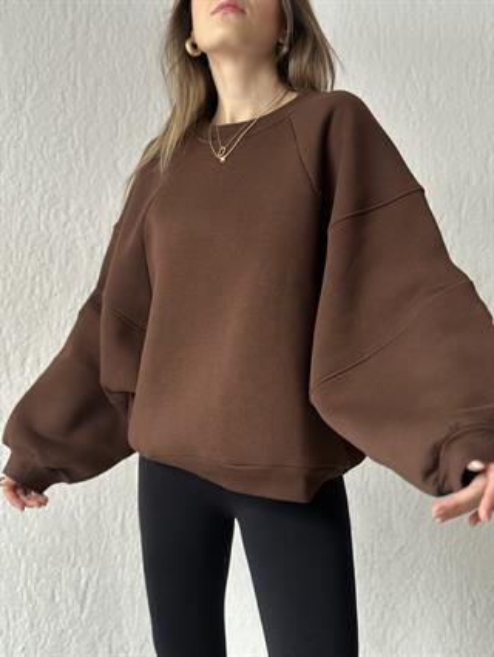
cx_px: 247
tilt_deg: +4.1
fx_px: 912
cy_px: 328
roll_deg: -0.8
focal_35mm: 48
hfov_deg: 30.3
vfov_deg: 39.6
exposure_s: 1/40
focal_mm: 6.86
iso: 400
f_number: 1.78
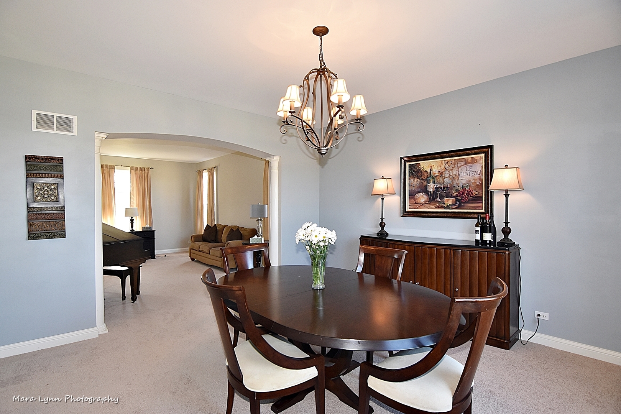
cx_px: 310
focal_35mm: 16
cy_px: 207
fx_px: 285
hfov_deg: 95.0
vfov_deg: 72.1
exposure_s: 1/100
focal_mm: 11
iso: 800
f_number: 5
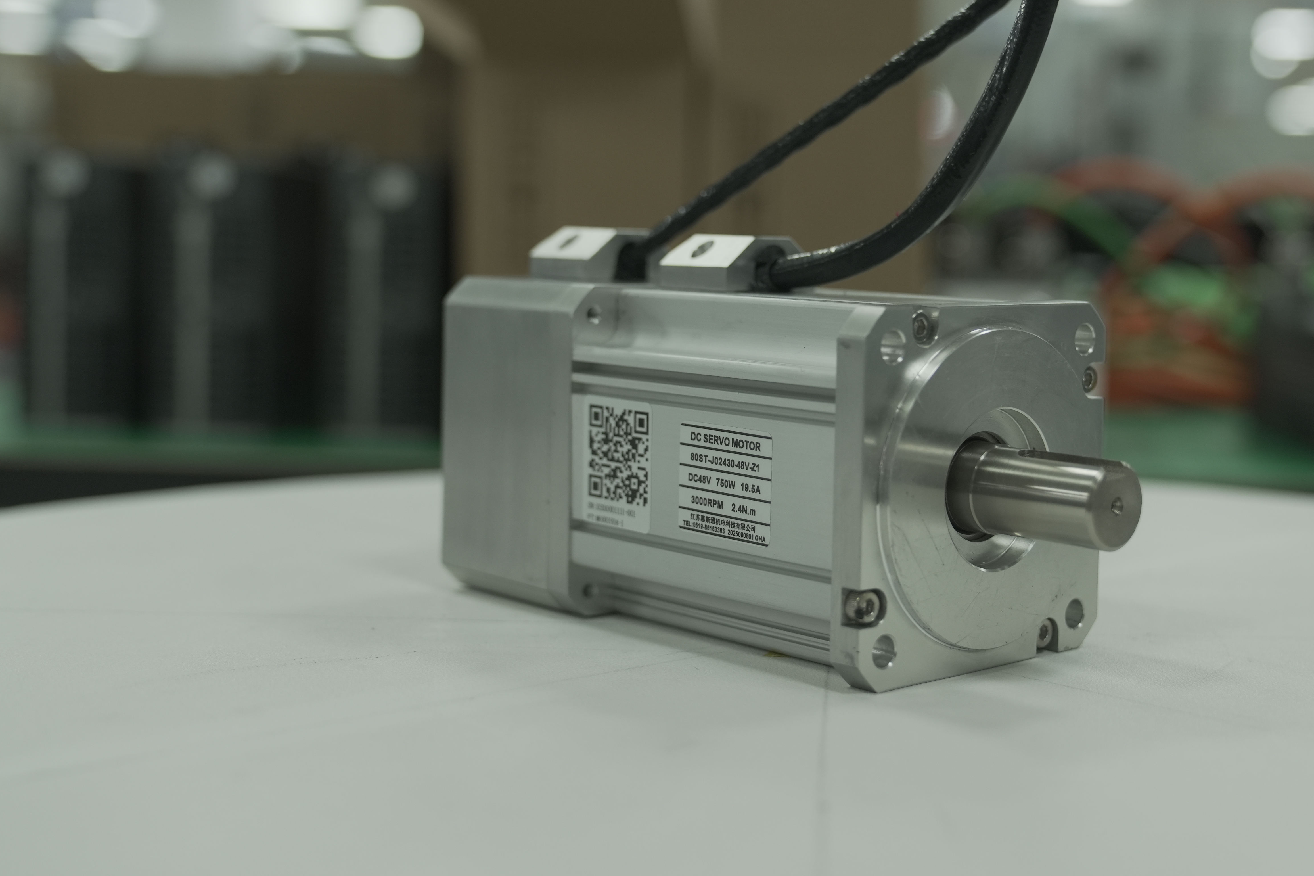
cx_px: 864
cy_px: 372
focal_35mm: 53
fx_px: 1934
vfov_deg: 25.5
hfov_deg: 37.2
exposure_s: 1/125
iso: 500
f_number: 3.2
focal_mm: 35
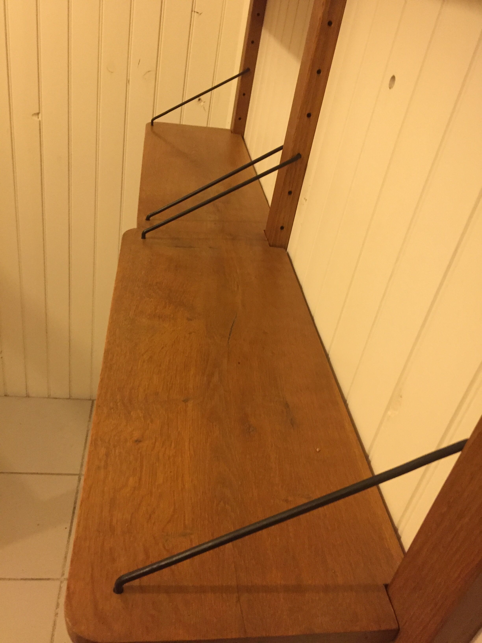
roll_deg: -11.6
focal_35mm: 29
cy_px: 322
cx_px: 241
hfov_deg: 48.2
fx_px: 538
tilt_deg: -32.4
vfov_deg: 61.7
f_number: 2.2
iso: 250
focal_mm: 4.15
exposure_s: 1/15
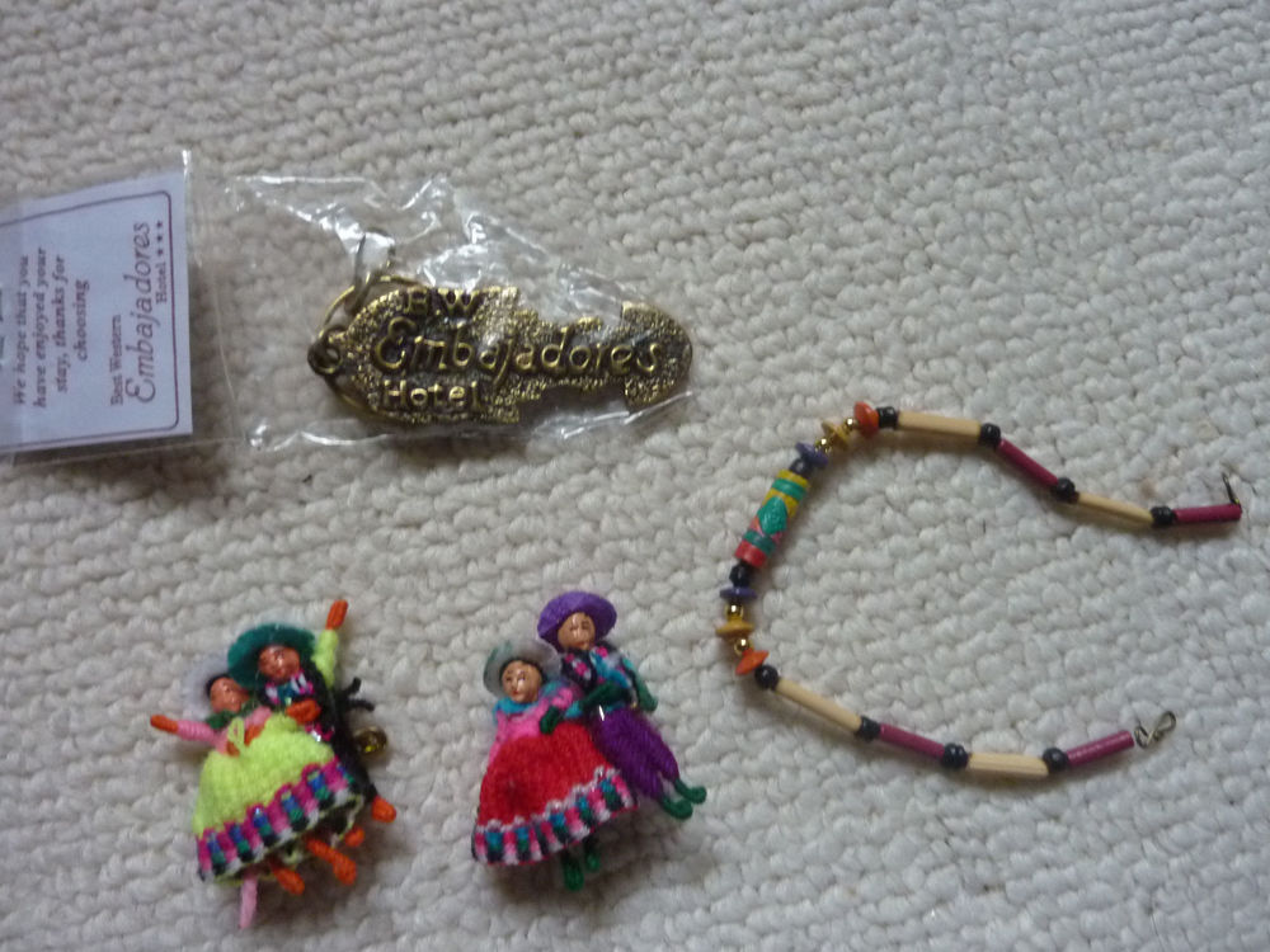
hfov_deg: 69.4
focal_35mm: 25
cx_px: 635
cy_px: 476
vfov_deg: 54.9
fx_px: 917
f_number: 3.3
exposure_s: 1/13
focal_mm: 4.1
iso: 400
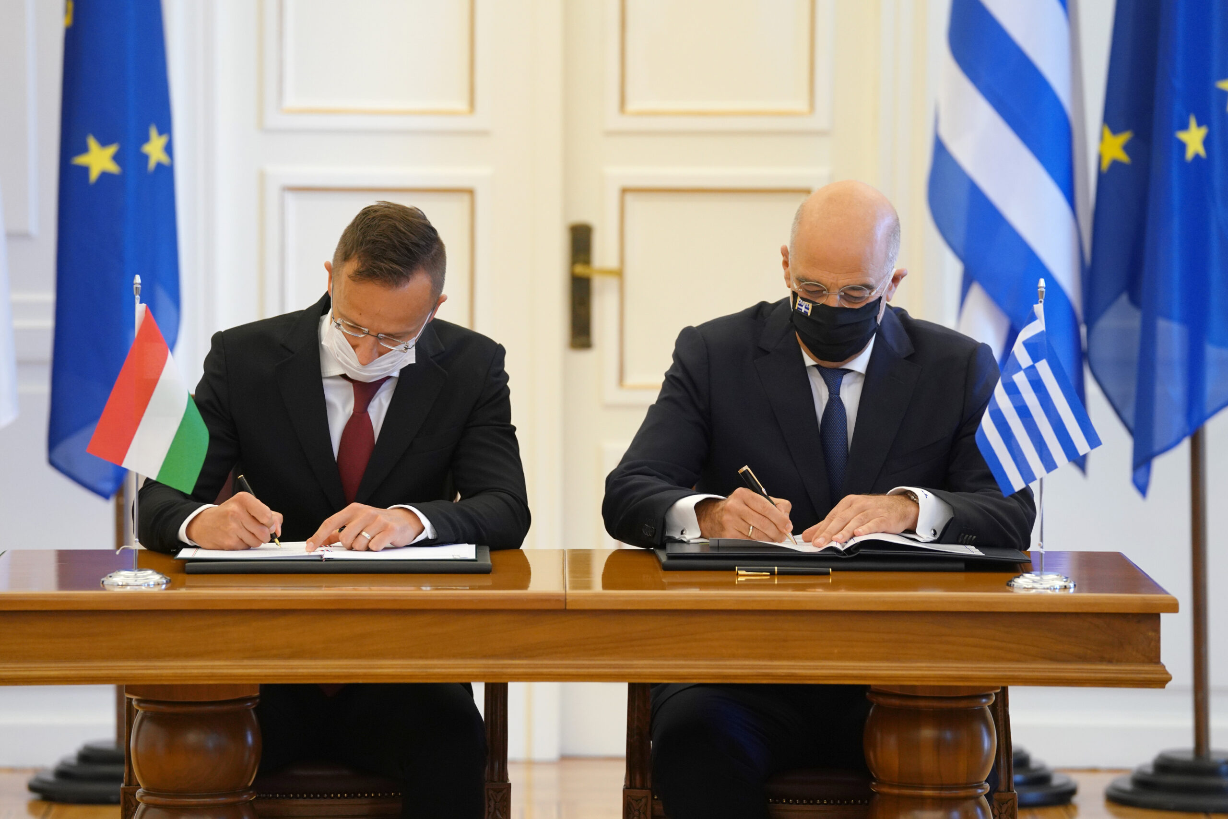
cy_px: 410
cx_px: 614
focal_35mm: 161
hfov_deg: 12.8
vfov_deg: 8.5
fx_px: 5492
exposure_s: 1/100
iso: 1600
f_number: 4
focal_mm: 161
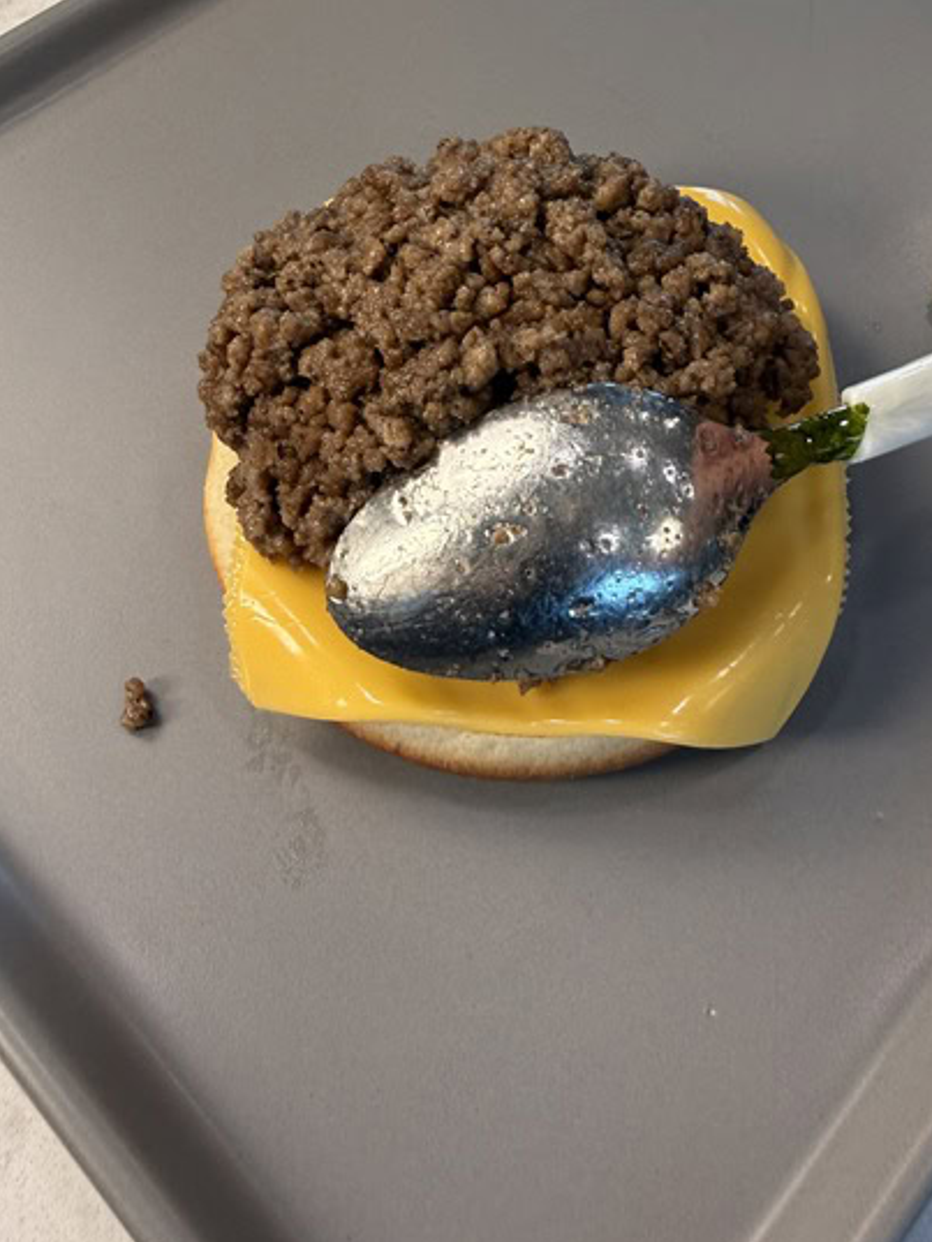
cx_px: 546
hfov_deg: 39.5
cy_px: 393
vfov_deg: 50.2
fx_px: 1292
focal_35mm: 36
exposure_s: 1/120
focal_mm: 2.2
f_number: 2.2
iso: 80
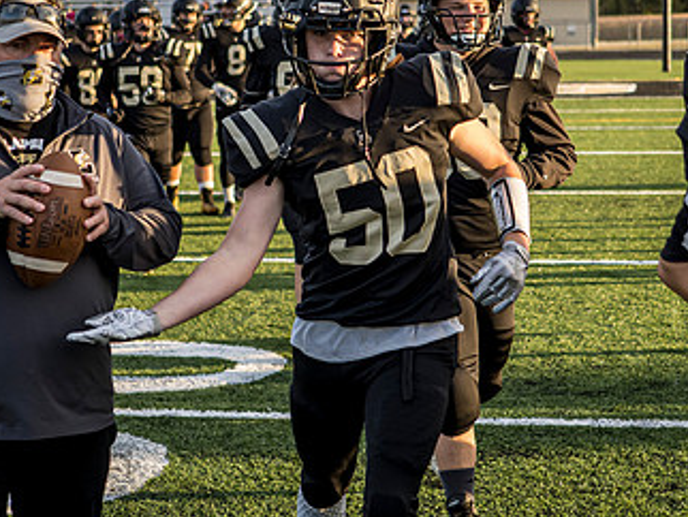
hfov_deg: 21.8
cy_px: 183
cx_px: 335
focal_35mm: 90
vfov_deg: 16.4
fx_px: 1790
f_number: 1.7
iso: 500
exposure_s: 1/2000
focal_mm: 25
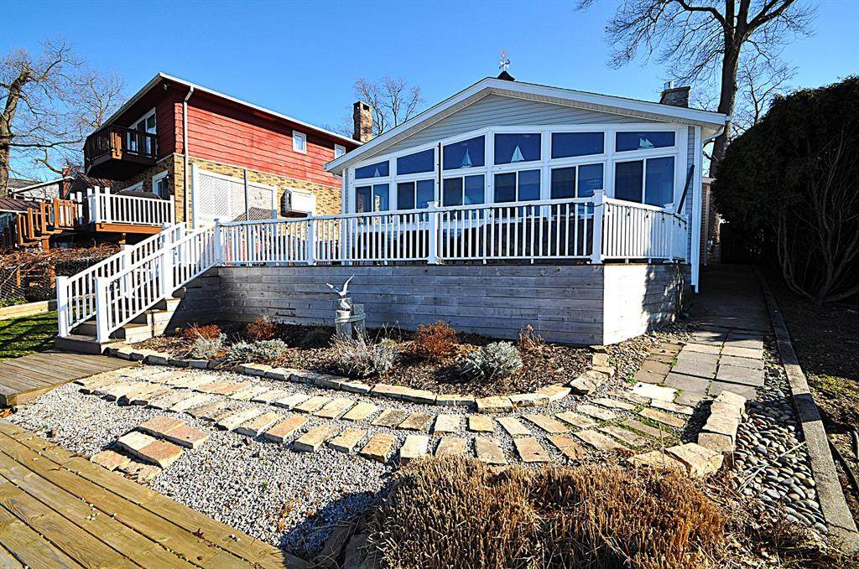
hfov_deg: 100.5
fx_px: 357
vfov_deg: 77.1
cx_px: 430
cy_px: 284
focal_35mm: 15
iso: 200
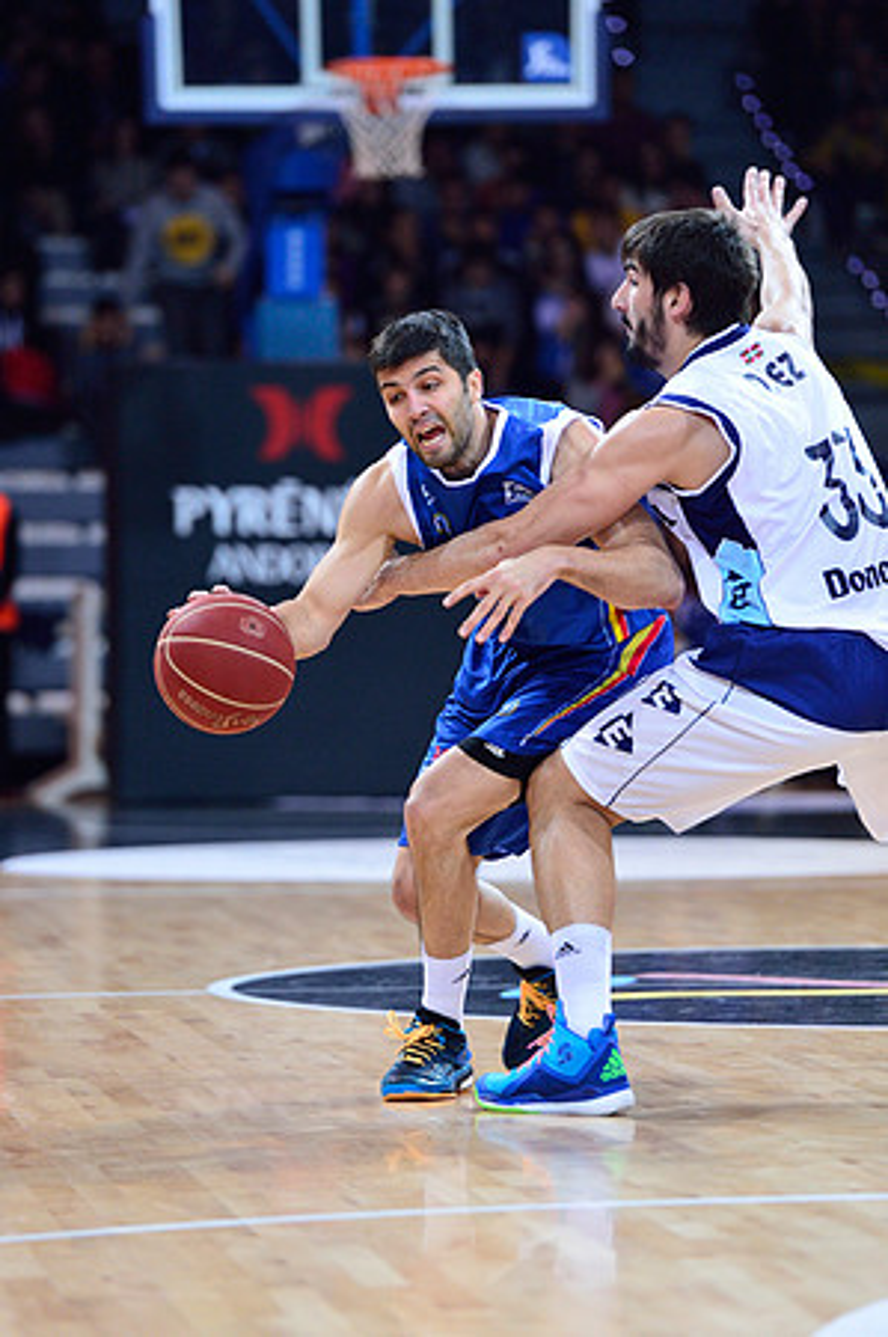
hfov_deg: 6.9
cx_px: 444
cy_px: 668
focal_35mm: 200
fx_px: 7417
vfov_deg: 10.3
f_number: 3.5
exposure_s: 1/1250
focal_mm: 200
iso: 2500
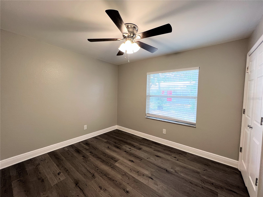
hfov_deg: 106.2
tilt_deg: -2.6
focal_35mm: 13
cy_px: 98
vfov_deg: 89.9
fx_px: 99
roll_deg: -0.9
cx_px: 132
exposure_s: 1/60
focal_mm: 1.57
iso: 125
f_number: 1.8
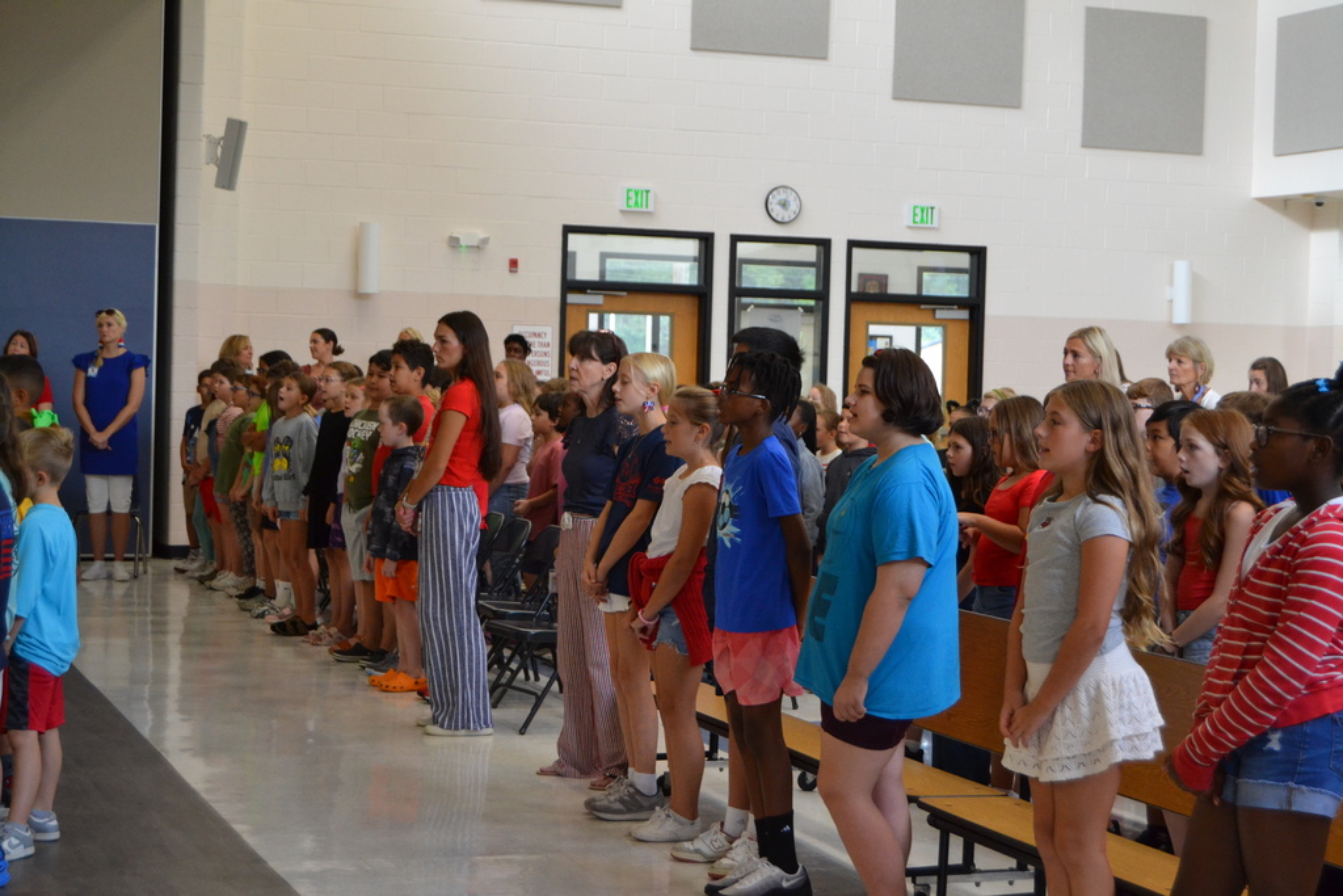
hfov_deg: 29.9
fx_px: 2518
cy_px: 448
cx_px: 672
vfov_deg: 20.2
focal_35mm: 68
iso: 1400
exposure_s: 1/60
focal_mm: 45
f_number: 5.3
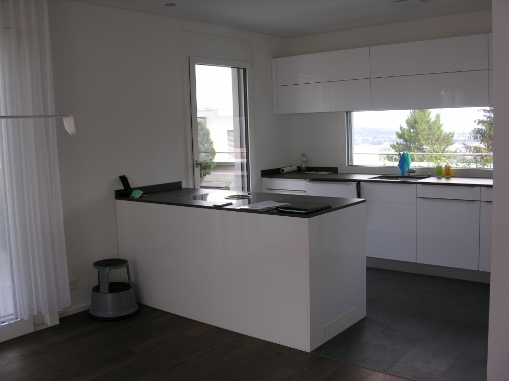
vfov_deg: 40.7
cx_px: 254
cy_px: 190
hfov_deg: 52.6
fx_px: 515
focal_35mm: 35
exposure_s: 1/65.1
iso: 50
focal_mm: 8.9
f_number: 3.6
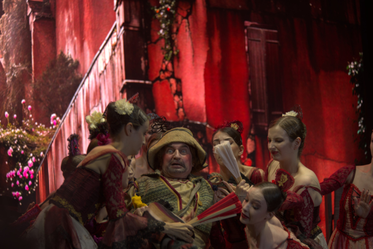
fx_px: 1813
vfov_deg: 7.8
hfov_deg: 11.7
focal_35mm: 175
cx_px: 186
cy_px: 124
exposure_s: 1/250
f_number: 5.6
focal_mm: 175
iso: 400
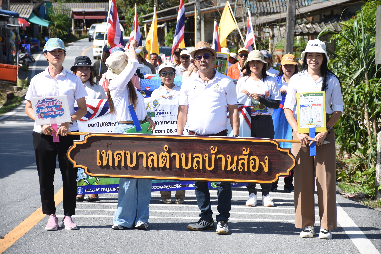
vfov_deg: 11.4
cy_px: 127
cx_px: 190
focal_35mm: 120
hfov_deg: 17.1
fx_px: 1270
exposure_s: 1/320
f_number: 5.6
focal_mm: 80
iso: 100
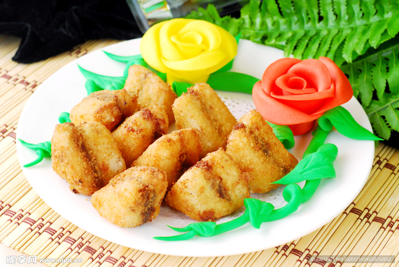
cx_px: 200
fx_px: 998
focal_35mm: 90
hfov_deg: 22.6
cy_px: 134
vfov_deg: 15.2
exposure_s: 1/200
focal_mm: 60
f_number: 7.1
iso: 100
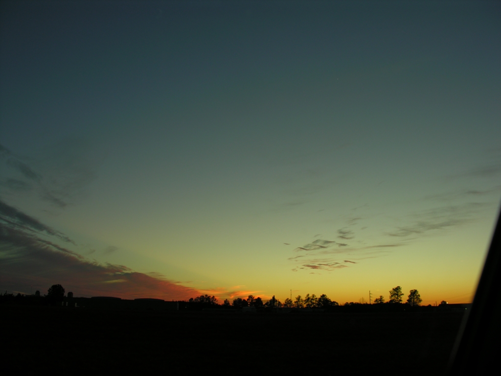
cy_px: 188
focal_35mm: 35
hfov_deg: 52.6
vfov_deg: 40.7
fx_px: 507
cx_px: 250
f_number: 3.2
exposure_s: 1/23.1
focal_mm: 8.9
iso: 57
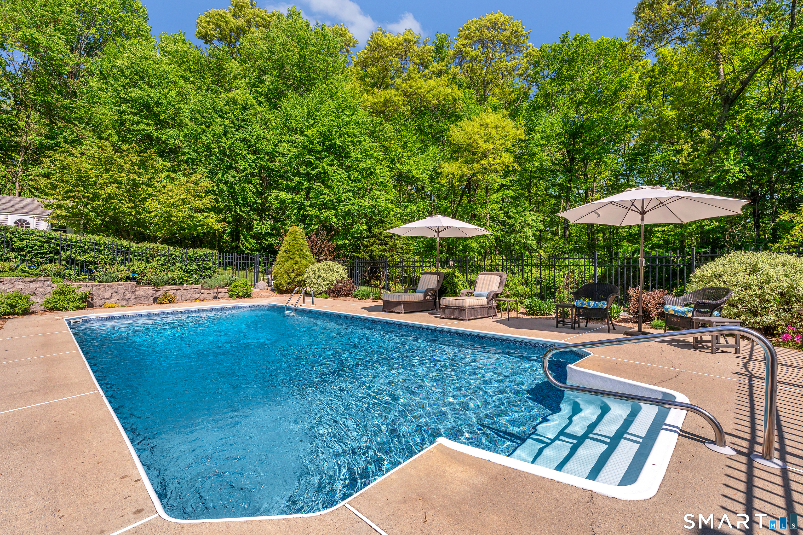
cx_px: 402
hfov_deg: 96.7
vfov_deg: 73.7
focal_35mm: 16
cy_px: 268
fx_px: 357
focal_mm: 16
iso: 250
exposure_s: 1/250
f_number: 8
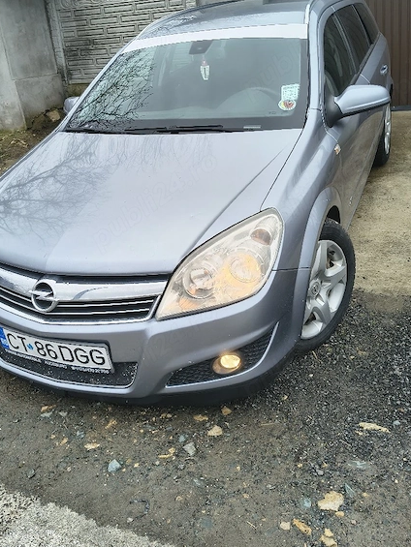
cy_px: 224
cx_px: 193
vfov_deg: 53.6
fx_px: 538
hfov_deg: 41.8
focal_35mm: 34
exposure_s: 1/417
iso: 100
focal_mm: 5.56
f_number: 1.8
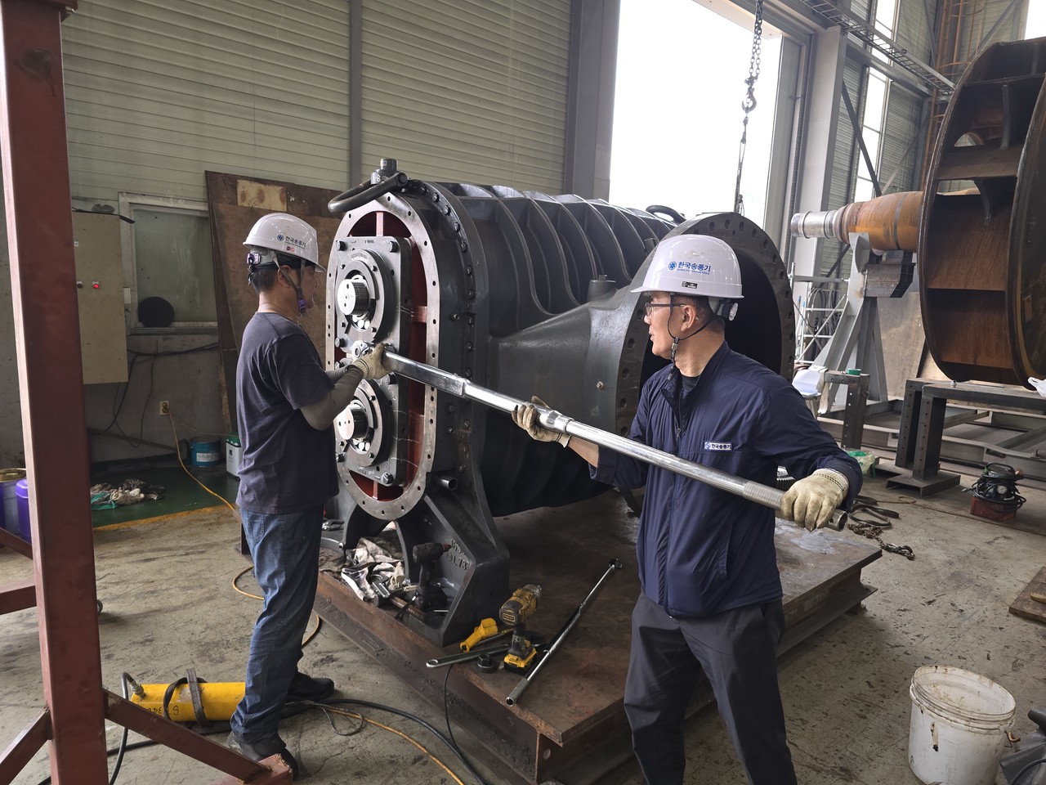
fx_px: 695
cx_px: 523
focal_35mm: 23
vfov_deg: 58.9
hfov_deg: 73.9
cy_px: 392
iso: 50
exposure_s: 1/60
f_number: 1.7
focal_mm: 6.3
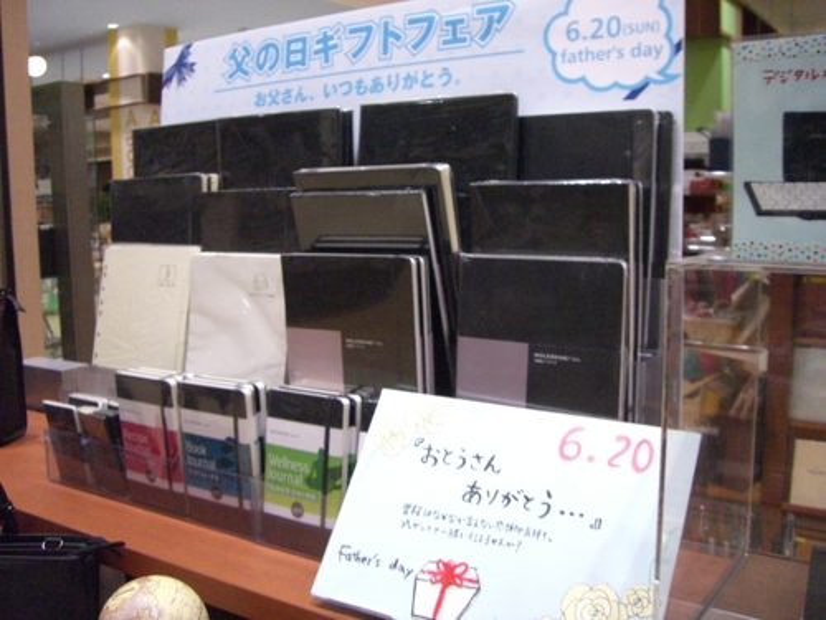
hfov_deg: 49.0
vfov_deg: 37.7
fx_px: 907
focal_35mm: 38
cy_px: 310
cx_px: 413
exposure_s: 1/250
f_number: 2.7
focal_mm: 6.2
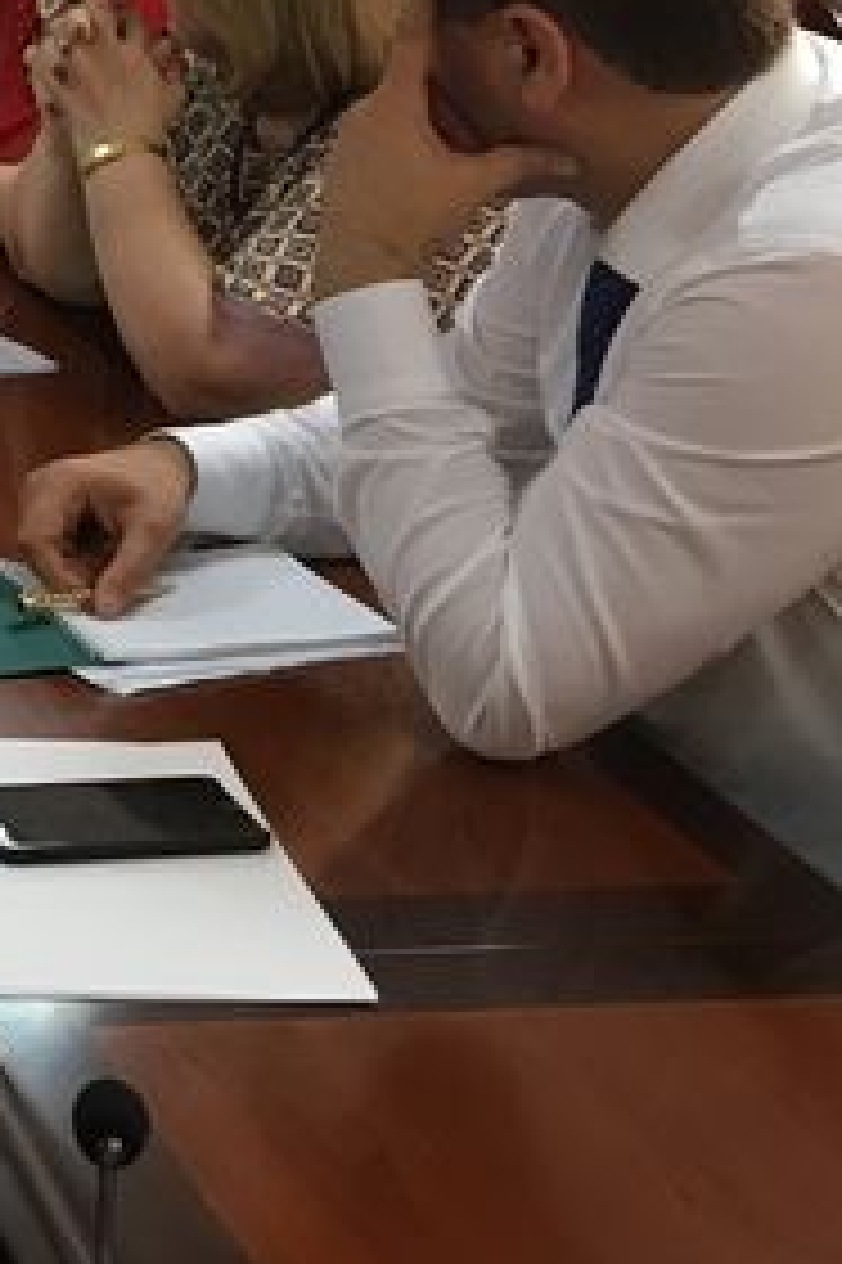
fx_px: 3021
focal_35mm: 86
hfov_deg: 13.9
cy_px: 67
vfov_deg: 22.9
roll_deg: -0.4
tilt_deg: -11.4
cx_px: -738
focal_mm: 4.15
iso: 100
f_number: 2.2
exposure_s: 1/33
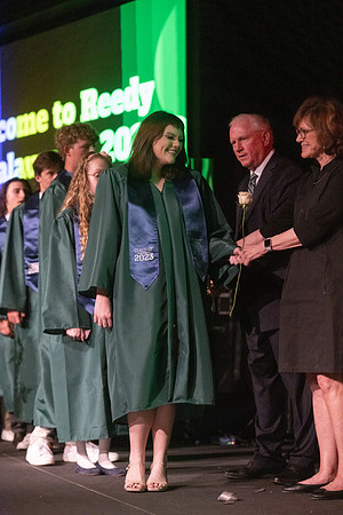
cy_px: 258
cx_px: 172
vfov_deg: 21.5
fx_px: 1358
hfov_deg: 14.4
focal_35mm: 95
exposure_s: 1/1000
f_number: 2.8
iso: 16000
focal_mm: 95
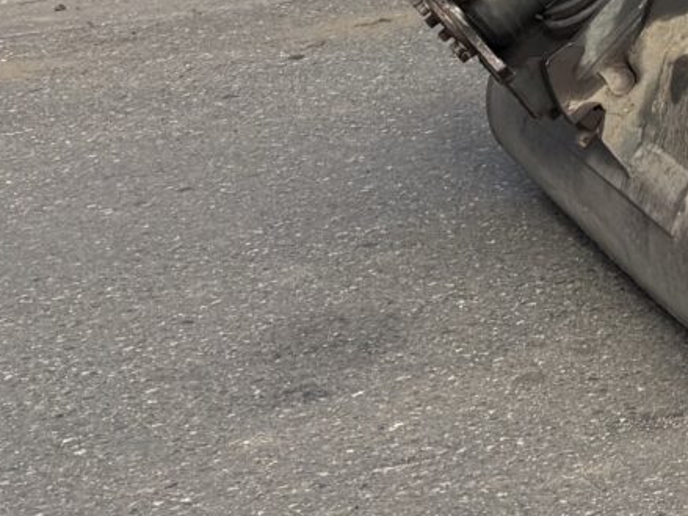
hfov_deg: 14.6
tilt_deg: -0.7
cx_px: 1481
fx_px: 2086
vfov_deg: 12.2
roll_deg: -2.3
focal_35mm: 105
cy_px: -563
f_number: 1.78
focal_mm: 6.76
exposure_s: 1/3279
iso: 80
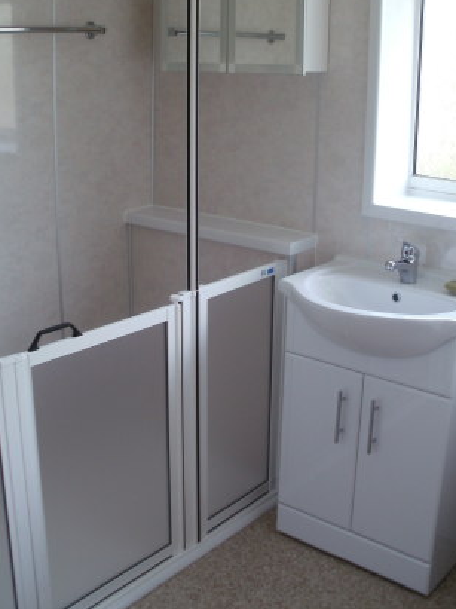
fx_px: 791
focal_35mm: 45
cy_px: 266
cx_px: 212
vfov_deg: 42.0
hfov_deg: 32.1
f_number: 3.5
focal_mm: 6.3
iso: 100
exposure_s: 1/40
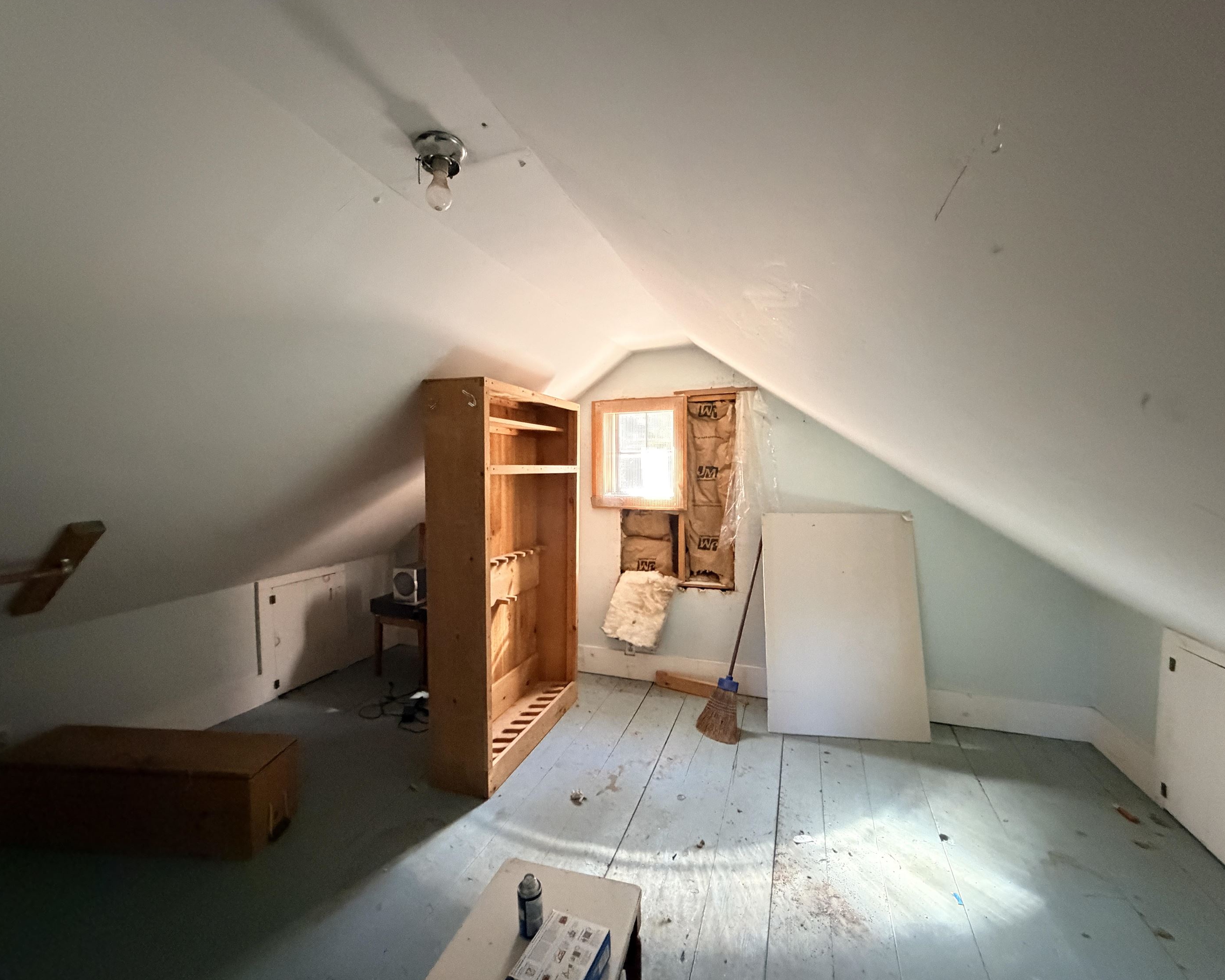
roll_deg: -0.1
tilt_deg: -2.0
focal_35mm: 15
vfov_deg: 84.0
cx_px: 593
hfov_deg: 96.8
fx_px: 544
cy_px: 499
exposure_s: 1/60
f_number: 2.2
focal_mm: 2.22
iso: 1000
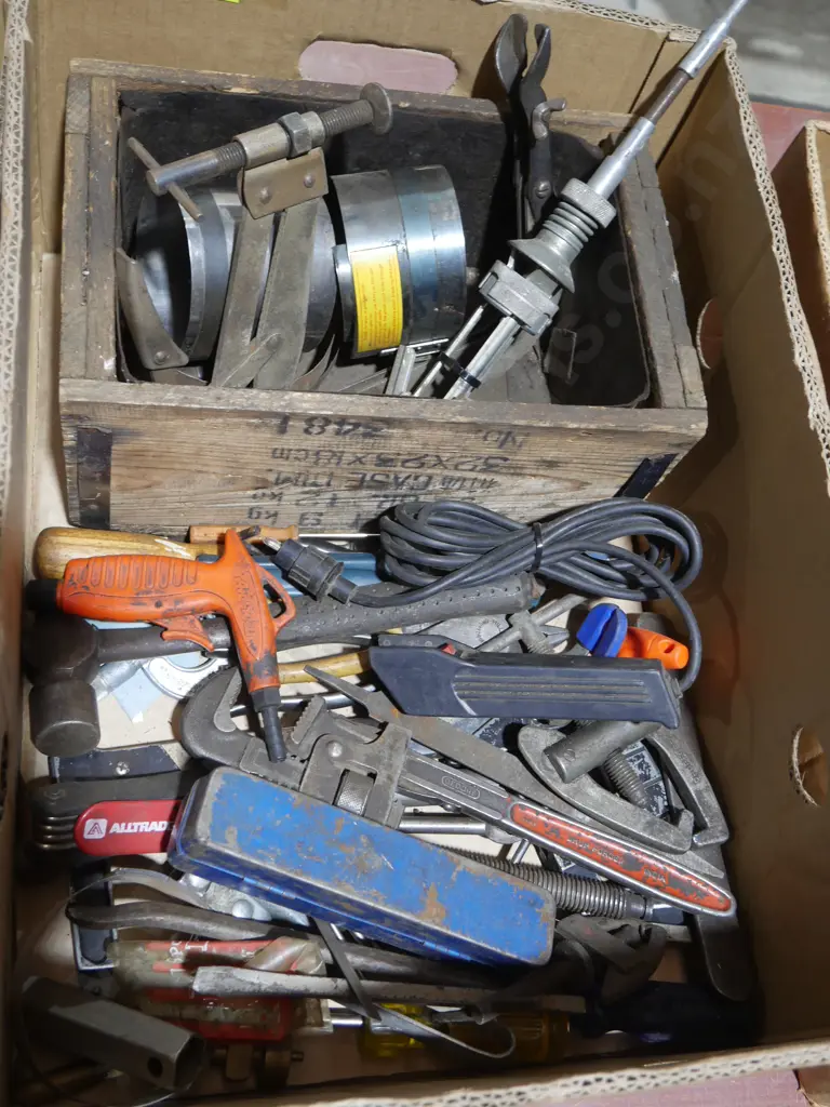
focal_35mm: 36
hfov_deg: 39.7
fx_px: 1151
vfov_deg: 51.4
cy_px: 554
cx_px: 415
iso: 640
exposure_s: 1/60
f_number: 4
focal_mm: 18
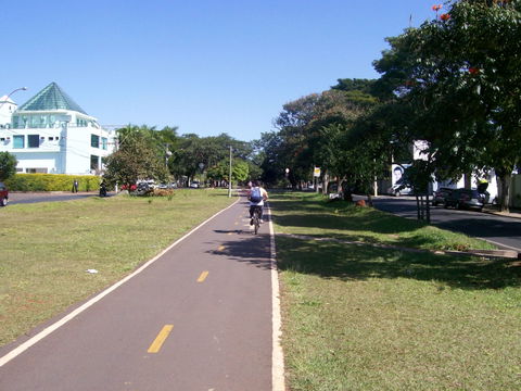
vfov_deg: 39.7
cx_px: 260
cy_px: 196
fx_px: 542
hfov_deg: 51.4
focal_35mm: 36
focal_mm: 6
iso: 80
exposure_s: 1/380
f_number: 4.8
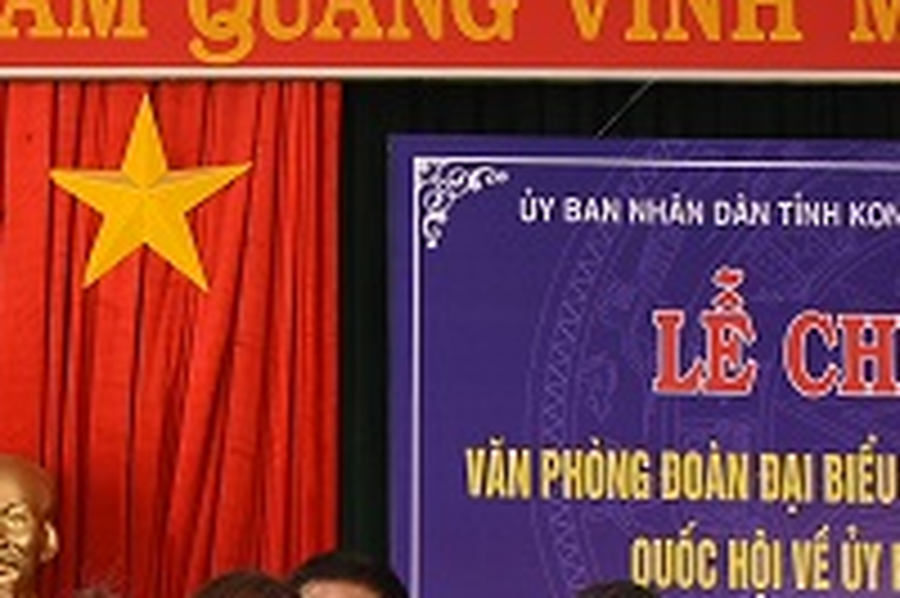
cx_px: 70
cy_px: 679
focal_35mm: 81
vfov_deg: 16.3
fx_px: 2023
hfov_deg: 24.3
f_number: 6.3
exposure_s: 1/80
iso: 1000
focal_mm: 18
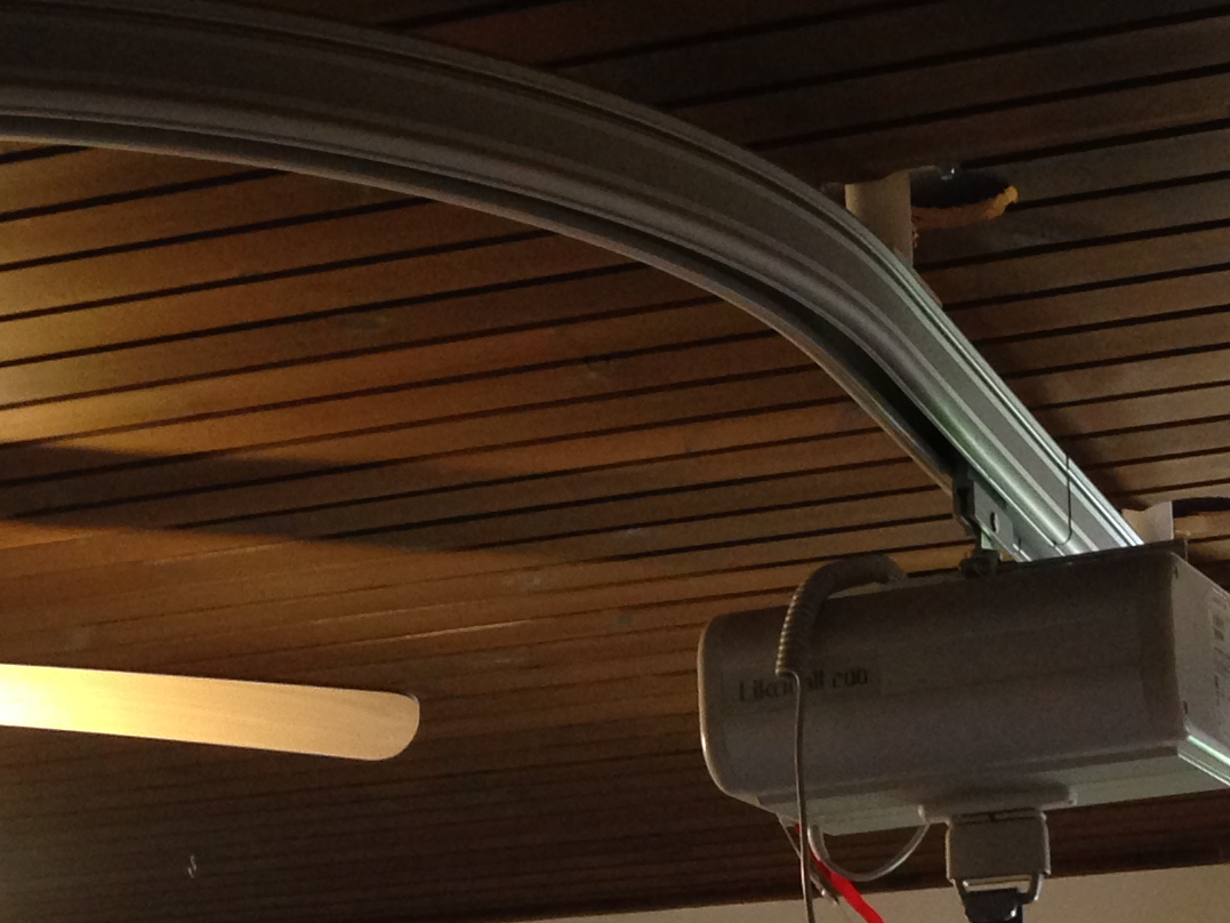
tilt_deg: +13.1
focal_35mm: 100
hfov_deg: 19.6
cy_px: 811
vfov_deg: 14.7
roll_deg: -1.8
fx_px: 3554
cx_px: 656
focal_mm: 4.12
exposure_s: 1/20
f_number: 2.4
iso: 160
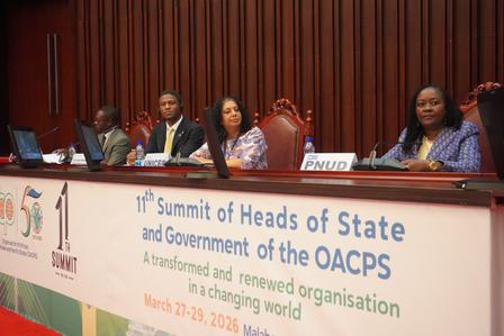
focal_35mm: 46
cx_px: 252
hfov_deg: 42.7
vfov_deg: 29.3
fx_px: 644
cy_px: 168
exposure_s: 1/125
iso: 12800
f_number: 4.5
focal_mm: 46
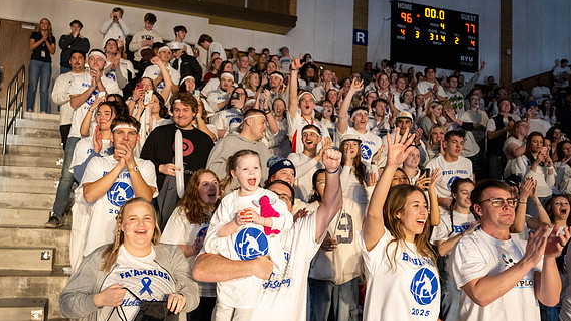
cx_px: 264
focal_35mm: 35
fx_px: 530
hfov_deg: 56.6
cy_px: 166
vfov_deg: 33.7
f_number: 4
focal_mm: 30
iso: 5000
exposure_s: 1/500
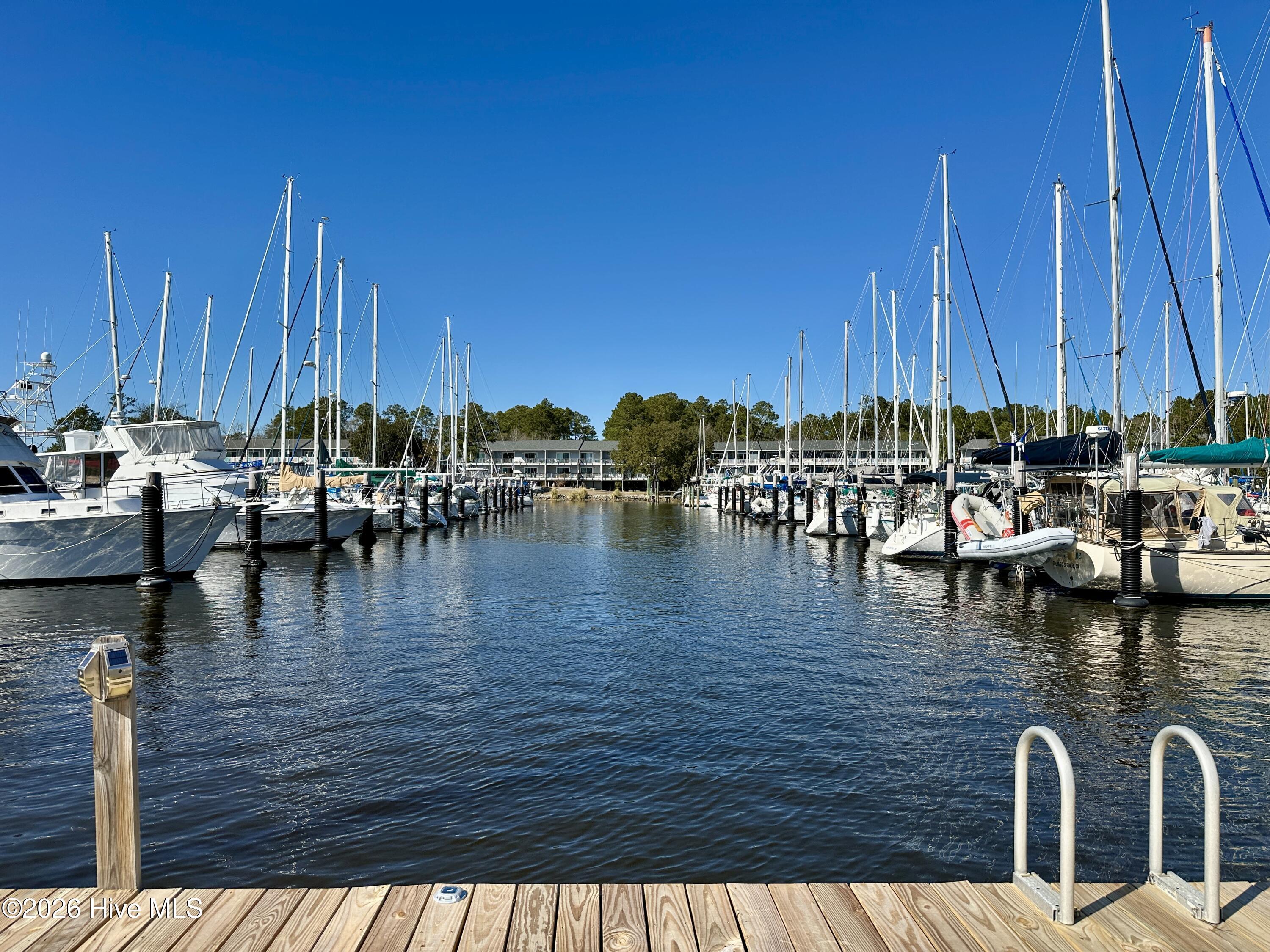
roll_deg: -0.3
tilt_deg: +1.3
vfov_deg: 56.8
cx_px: 635
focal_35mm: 24
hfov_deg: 71.6
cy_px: 476
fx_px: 881
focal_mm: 6.86
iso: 80
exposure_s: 1/5263
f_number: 1.78
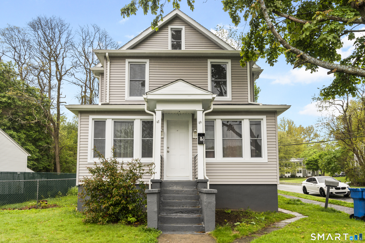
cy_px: 122
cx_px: 182
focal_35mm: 26
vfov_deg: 49.6
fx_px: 264
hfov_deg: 69.4
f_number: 9
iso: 250
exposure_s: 1/30
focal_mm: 26
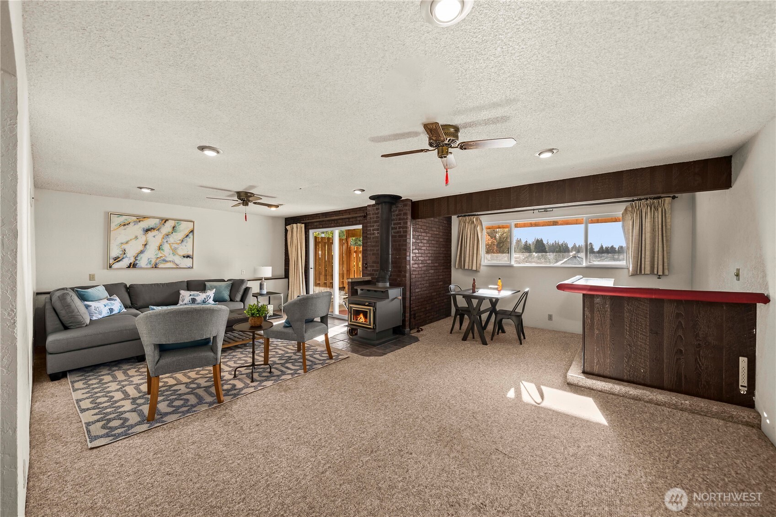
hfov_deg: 108.3
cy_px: 258
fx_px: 280
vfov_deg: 85.4
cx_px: 388
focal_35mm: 13
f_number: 6.3
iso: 1000
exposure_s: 1/13
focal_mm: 13
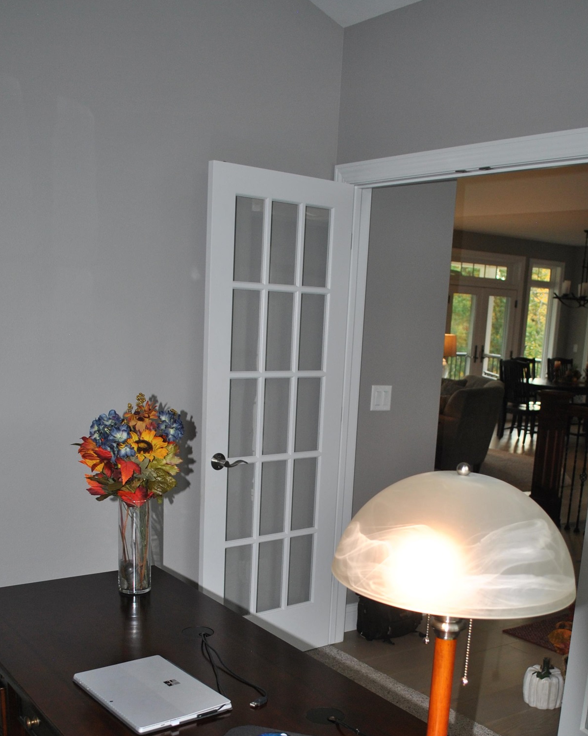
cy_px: 518
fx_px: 848
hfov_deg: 38.2
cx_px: 310
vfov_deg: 45.8
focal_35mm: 39
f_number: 3.5
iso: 200
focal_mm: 18
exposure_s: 1/60
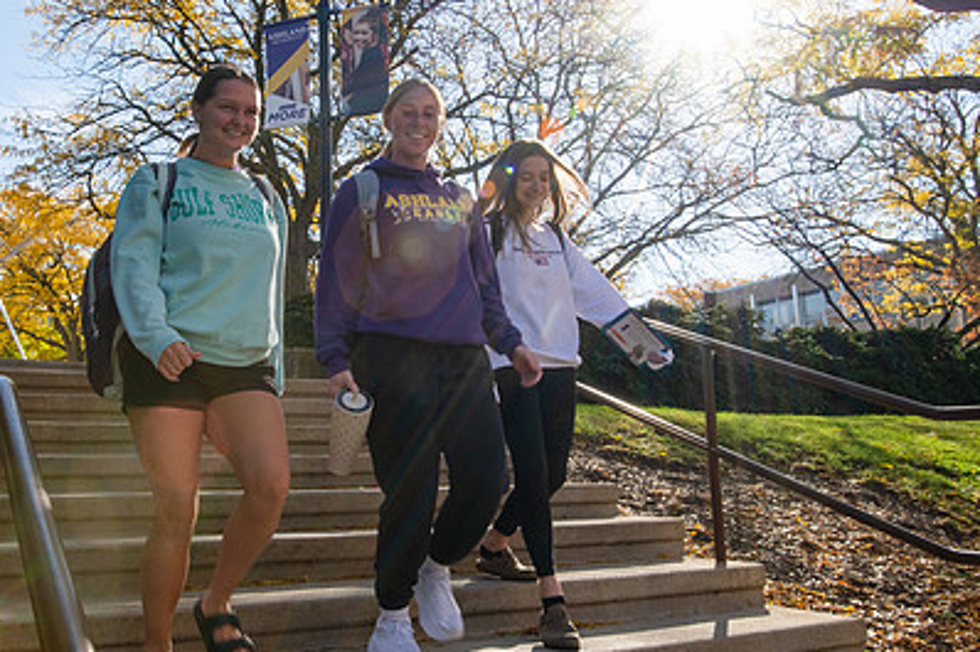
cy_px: 306
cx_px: 345
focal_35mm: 35
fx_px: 952
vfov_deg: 37.8
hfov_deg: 53.6
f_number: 20
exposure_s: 1/125
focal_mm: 24
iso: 320
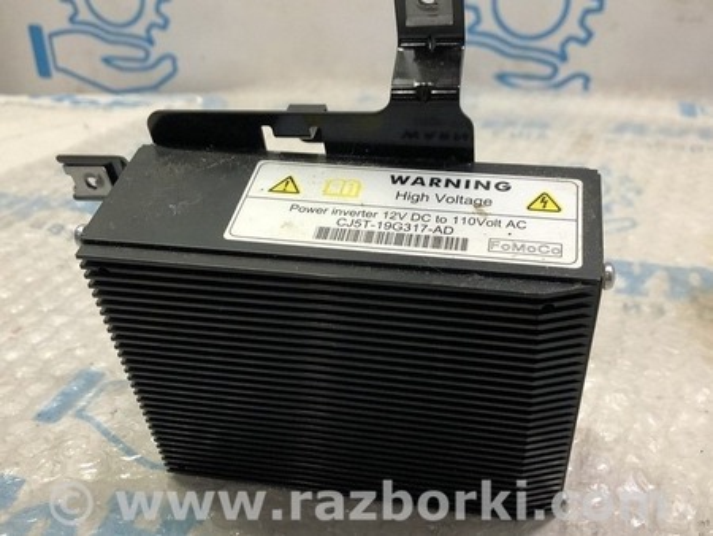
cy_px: 268
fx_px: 577
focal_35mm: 28
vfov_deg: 49.8
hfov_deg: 63.4
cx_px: 356
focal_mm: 4
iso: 32
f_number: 1.8
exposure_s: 1/33
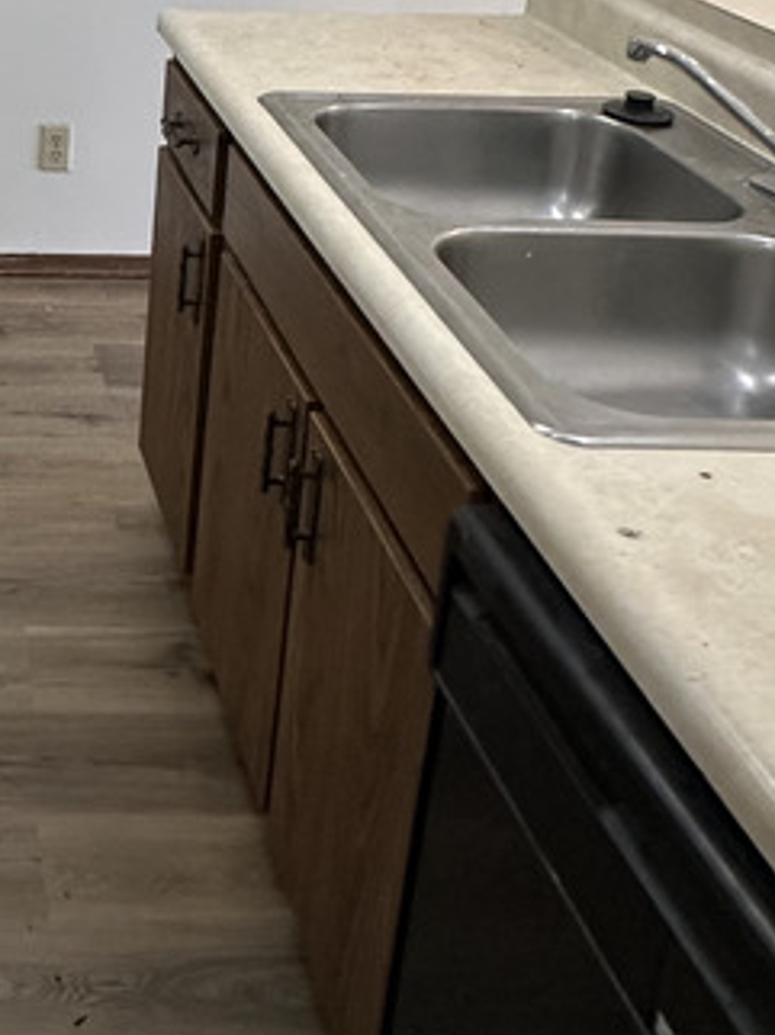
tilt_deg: -12.5
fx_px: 1405
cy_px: -13
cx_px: -148
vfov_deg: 36.2
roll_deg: -0.4
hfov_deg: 27.3
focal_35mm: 47
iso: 250
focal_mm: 2.22
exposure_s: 1/60
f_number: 2.2
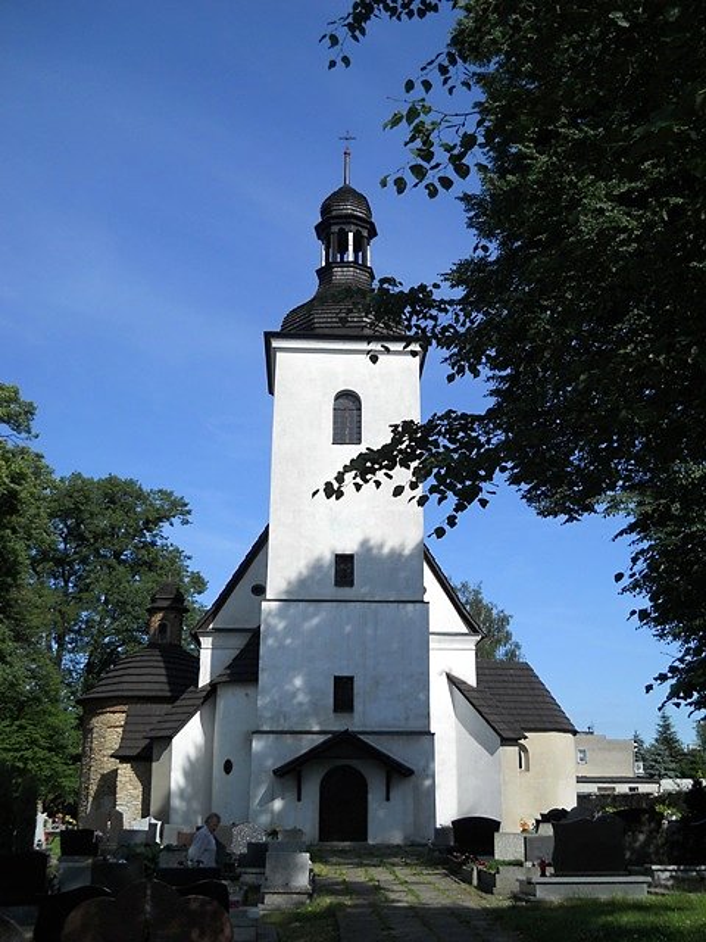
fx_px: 1115
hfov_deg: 35.1
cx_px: 353
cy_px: 471
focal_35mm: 41
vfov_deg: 45.8
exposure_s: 1/400
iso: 80
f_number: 5.5
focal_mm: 6.72
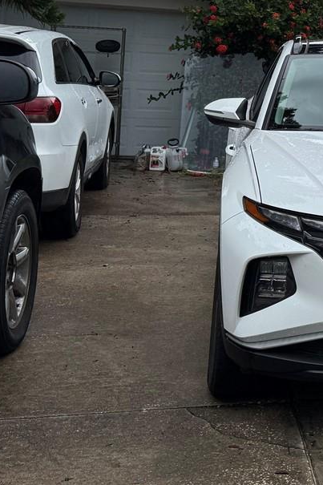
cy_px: 71
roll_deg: -3.4
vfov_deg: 29.5
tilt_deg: +0.7
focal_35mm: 66
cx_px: 518
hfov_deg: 17.9
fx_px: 889
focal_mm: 6.76
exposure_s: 1/5814
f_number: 1.78
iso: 80
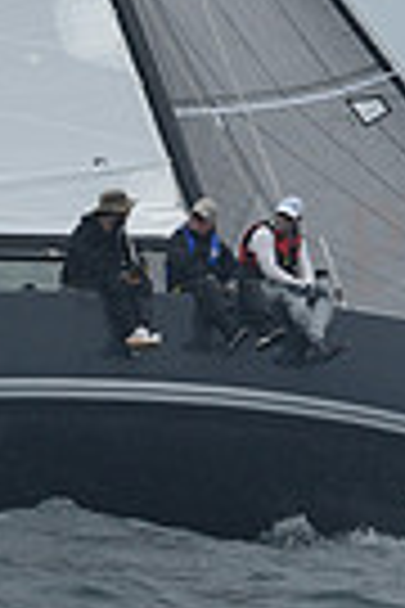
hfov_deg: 4.6
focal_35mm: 301
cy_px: -446
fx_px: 5079
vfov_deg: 6.7
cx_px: 110
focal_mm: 70
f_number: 8
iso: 320
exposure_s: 1/1000
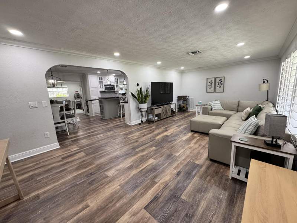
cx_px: 148
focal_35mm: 14
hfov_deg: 102.1
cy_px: 112
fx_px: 120
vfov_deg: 85.7
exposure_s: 1/120
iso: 250
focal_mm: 2.22
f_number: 2.2
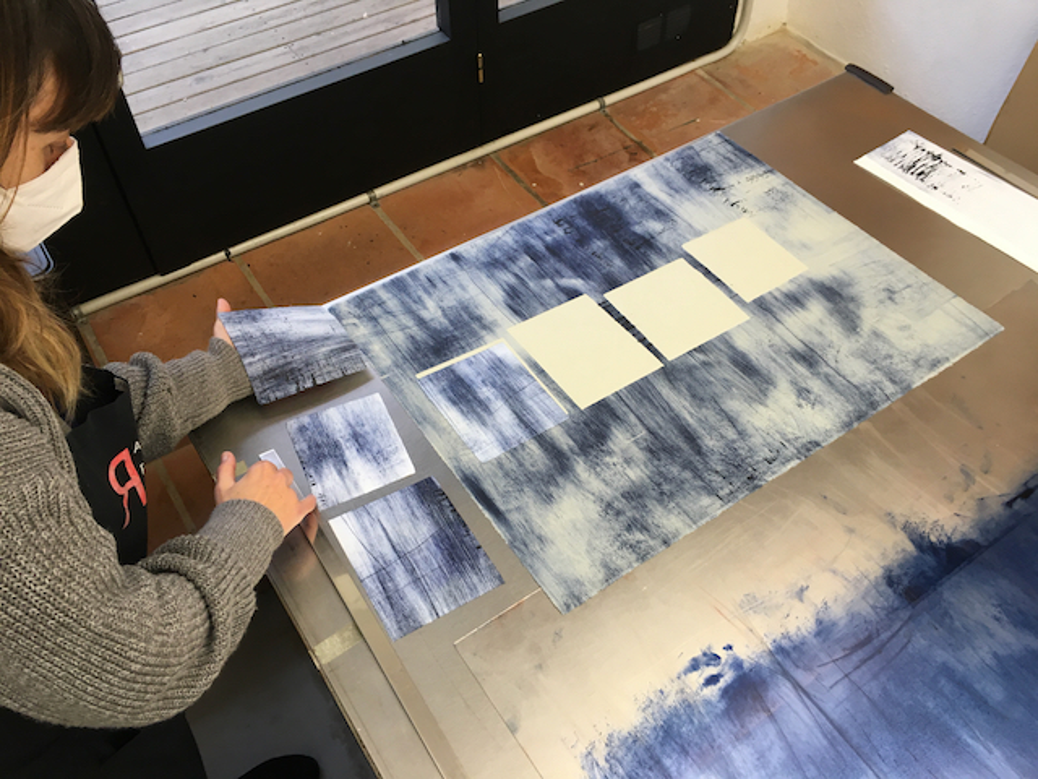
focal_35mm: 29
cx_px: 519
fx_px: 870
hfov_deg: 61.7
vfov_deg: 48.2
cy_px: 390
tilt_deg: -51.0
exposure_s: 1/33
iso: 40
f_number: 2.2
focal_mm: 4.15
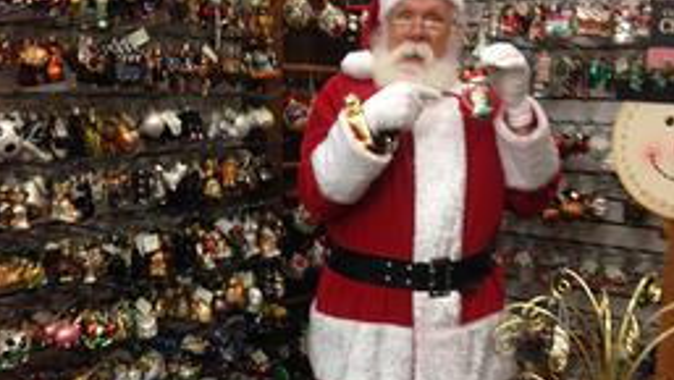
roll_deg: -0.3
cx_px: 337
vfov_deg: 24.3
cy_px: 265
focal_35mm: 49
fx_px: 876
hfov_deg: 42.1
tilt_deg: -10.5
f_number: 2.4
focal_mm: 4.12
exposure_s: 1/20
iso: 64
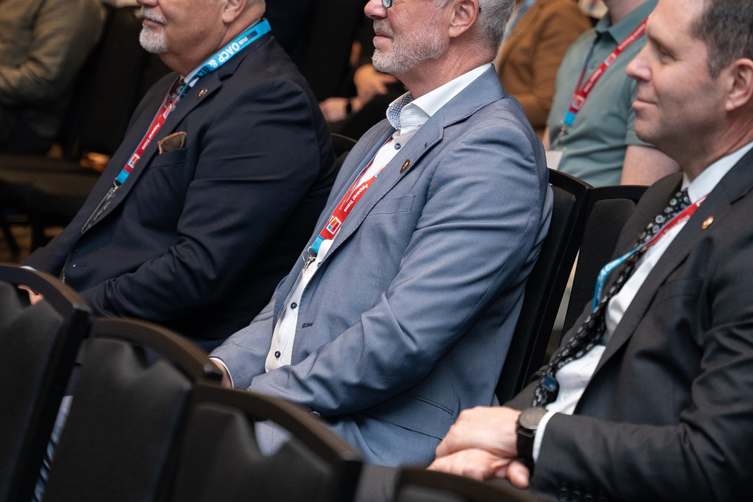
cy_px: 167
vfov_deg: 8.2
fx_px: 3513
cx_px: 414
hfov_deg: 12.2
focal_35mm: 168
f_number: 2.8
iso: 800
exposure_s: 1/160
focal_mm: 70
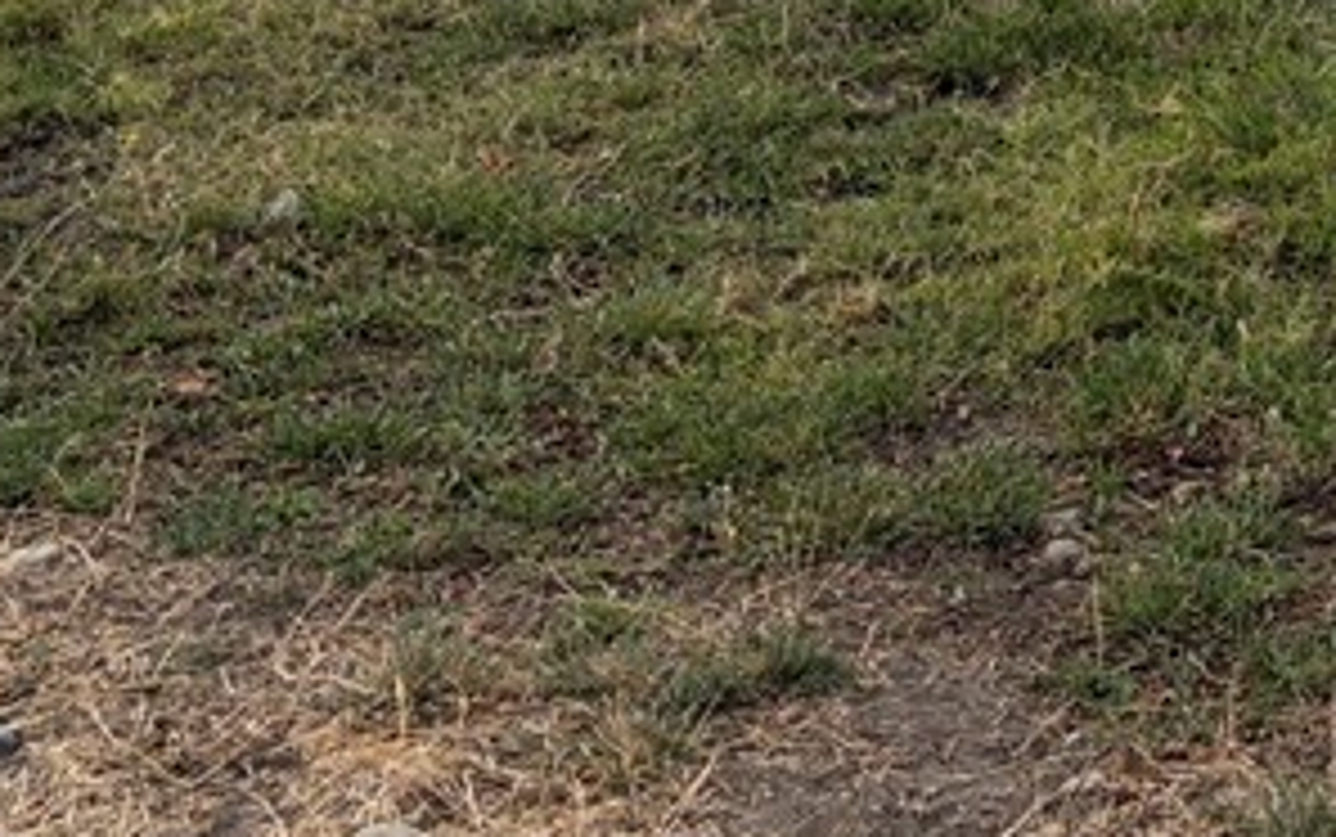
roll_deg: +1.4
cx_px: 1561
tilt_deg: -7.4
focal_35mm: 95
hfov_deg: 20.6
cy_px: -549
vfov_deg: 12.8
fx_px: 3461
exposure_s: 1/4329
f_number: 1.6
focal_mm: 5.96
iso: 50
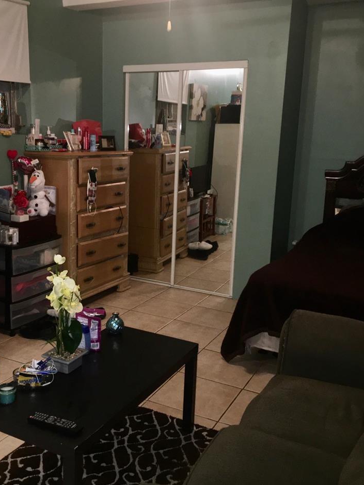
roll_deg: -0.9
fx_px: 519
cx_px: 137
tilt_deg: -12.1
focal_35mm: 37
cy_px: 235
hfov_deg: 38.4
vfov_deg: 50.1
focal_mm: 4.15
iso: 100
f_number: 2.2
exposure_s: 1/16
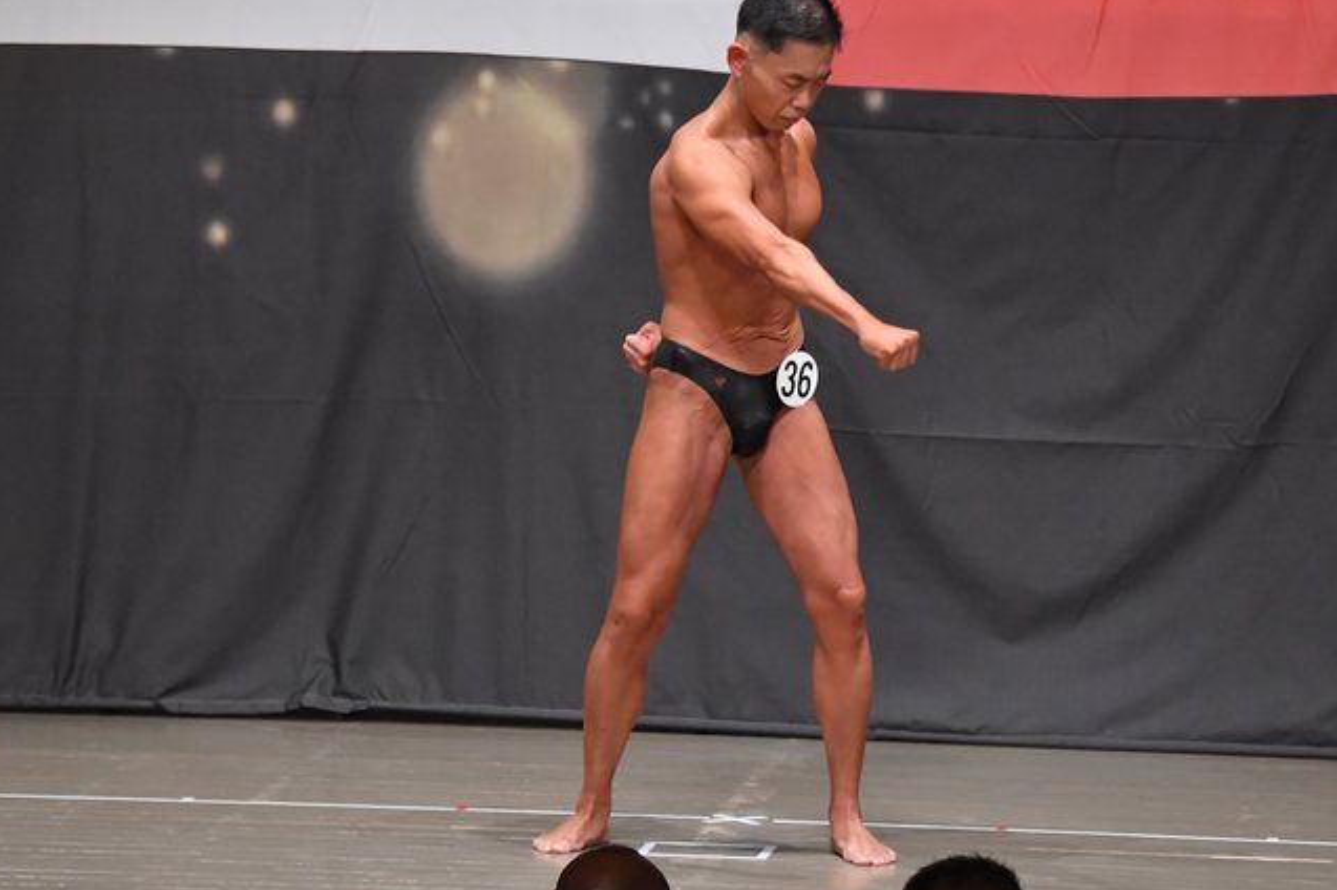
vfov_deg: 5.2
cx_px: 757
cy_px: 464
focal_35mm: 264
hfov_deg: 7.8
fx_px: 9799
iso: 6400
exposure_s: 1/400
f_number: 5.6
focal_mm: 145
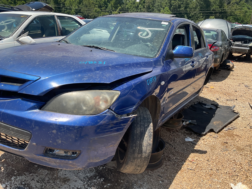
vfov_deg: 48.2
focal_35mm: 29
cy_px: 94
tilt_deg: -17.5
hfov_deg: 61.7
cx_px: 126
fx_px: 211
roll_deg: +1.3
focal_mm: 3
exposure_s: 1/1144
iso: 16
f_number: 1.8
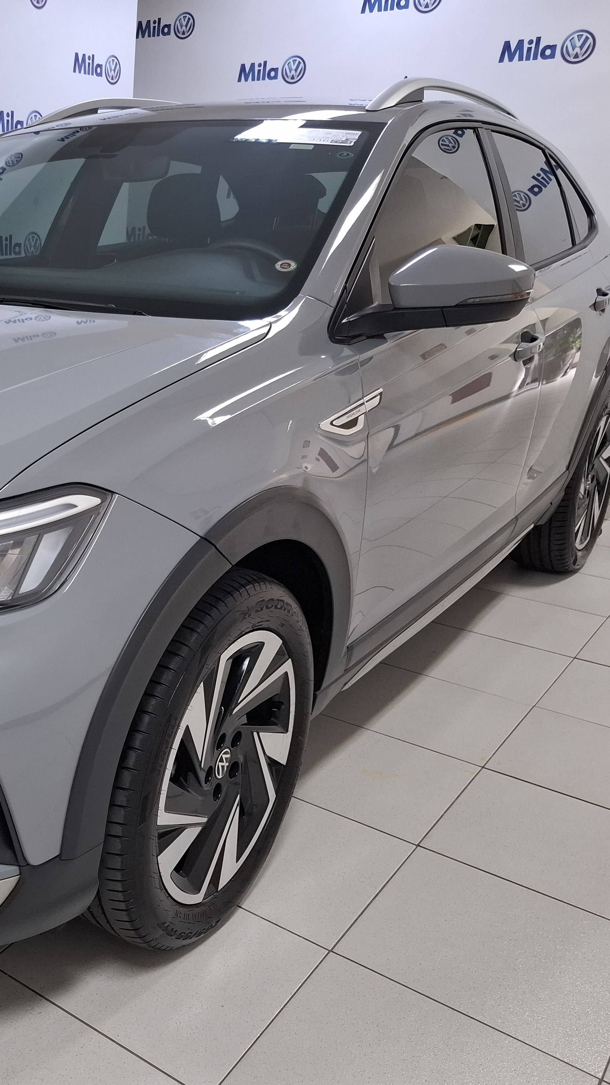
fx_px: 978
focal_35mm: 34
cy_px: 549
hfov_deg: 32.0
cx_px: 2
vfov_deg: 58.0
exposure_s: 1/60
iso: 250
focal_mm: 5.54
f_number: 1.8
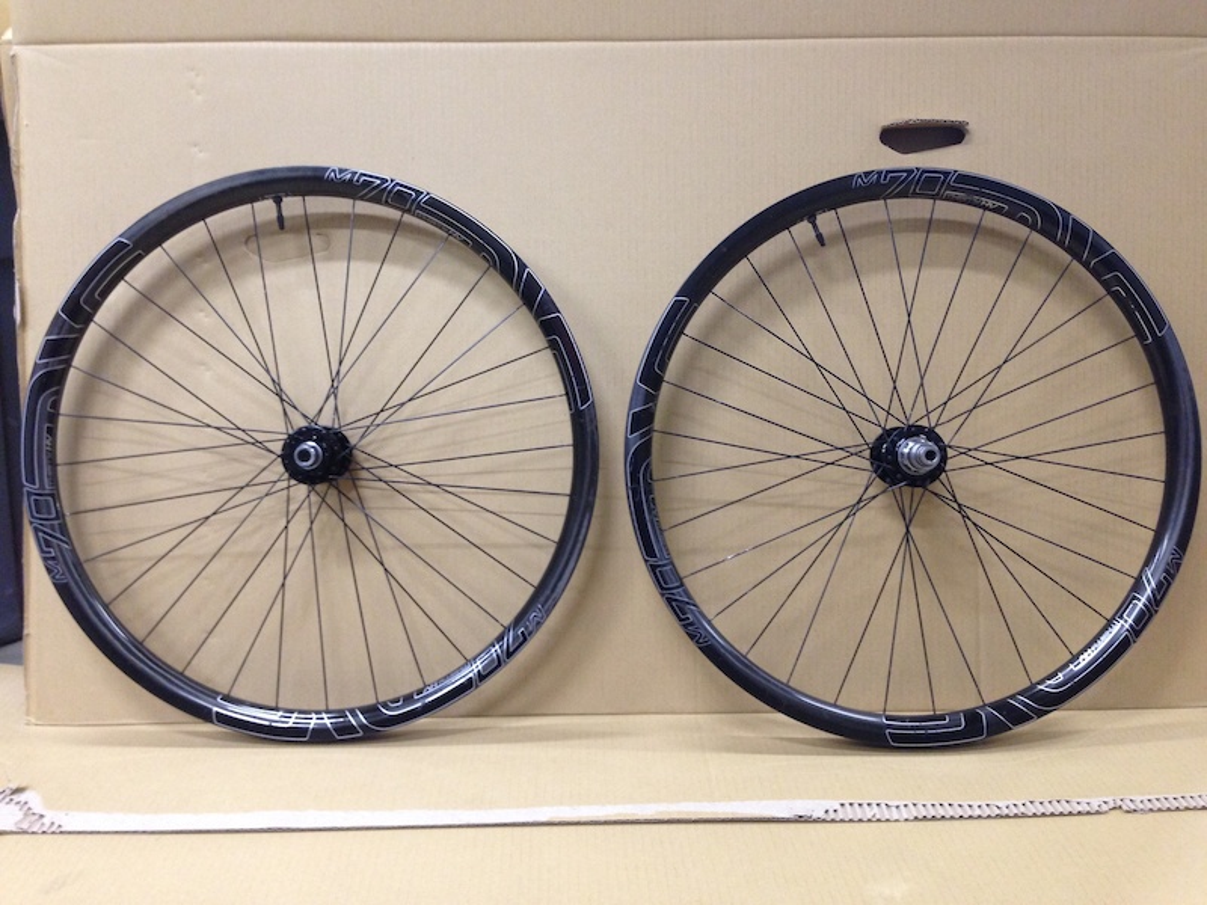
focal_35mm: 33
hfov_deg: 55.4
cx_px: 604
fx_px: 1151
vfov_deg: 42.9
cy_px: 452
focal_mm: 4.12
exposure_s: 1/20
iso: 160
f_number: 2.4
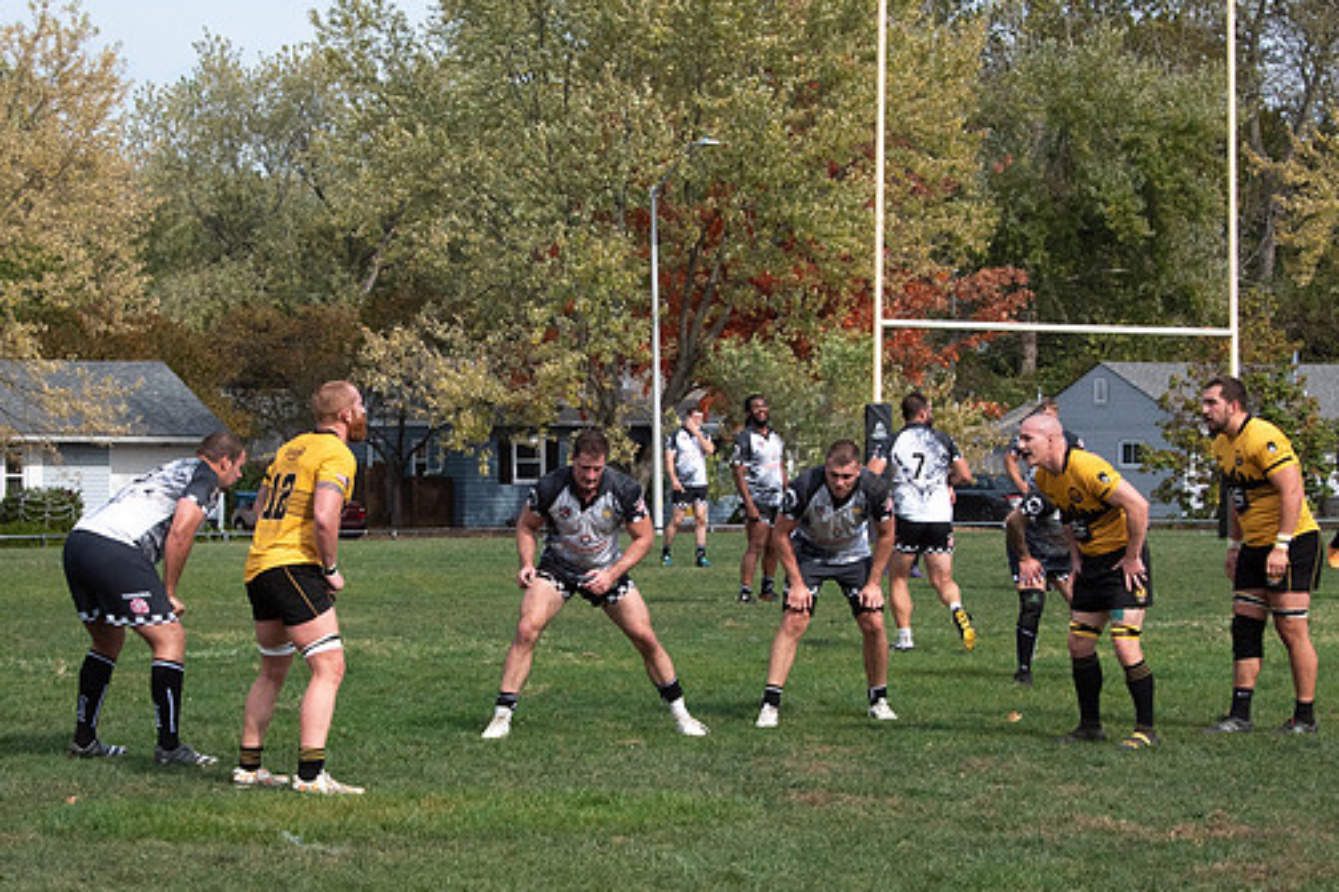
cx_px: 552
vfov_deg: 11.4
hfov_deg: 17.1
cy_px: 491
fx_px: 4462
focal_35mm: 120
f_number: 11
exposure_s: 1/2000
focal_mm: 56
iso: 400
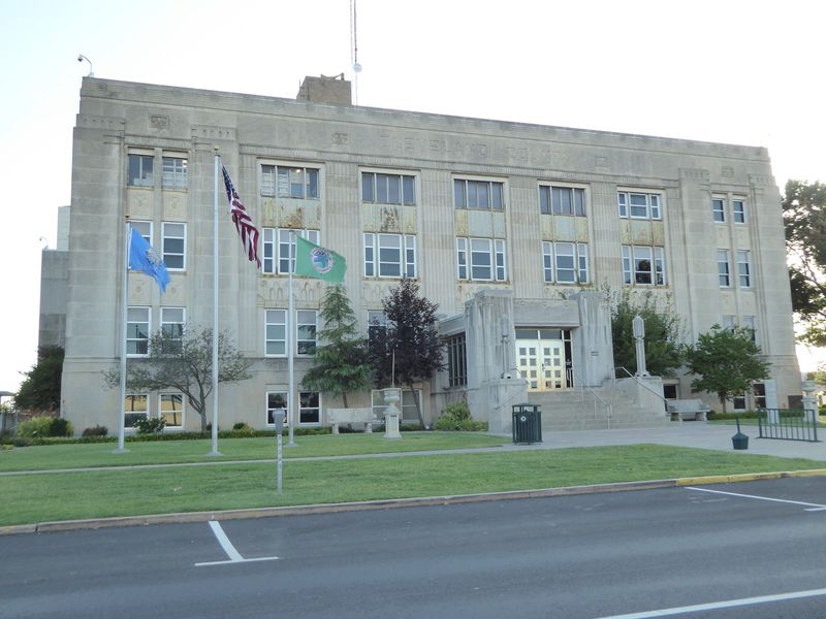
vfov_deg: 41.8
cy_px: 310
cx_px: 413
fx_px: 811
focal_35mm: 34
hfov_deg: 54.0
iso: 160
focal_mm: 5.8
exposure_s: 1/125
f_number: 3.6
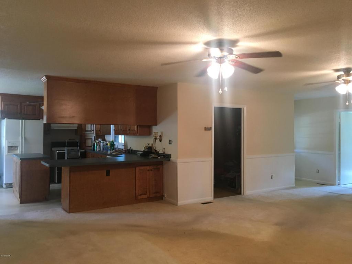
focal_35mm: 29
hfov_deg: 61.7
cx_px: 176
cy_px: 132
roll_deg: +0.4
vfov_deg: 48.2
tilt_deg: +2.0
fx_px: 295
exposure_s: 1/30
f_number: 2.2
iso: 125
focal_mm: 4.15
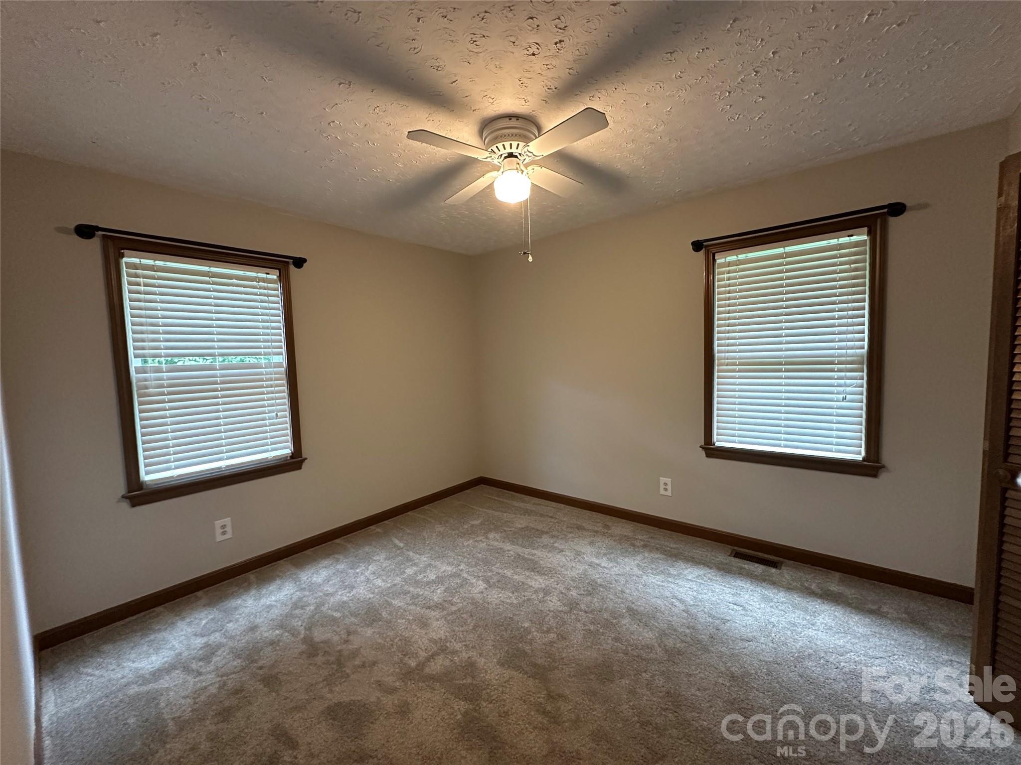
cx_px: 510
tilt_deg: -3.4
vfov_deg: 85.7
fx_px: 413
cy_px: 382
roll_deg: +1.9
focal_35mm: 14
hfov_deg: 102.1
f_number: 2.2
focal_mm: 2.22
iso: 500
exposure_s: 1/60
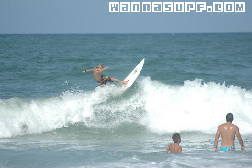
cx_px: 126
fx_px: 1993
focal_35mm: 285
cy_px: 84
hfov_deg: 7.2
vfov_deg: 4.8
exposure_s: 1/2000
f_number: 5.3
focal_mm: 190
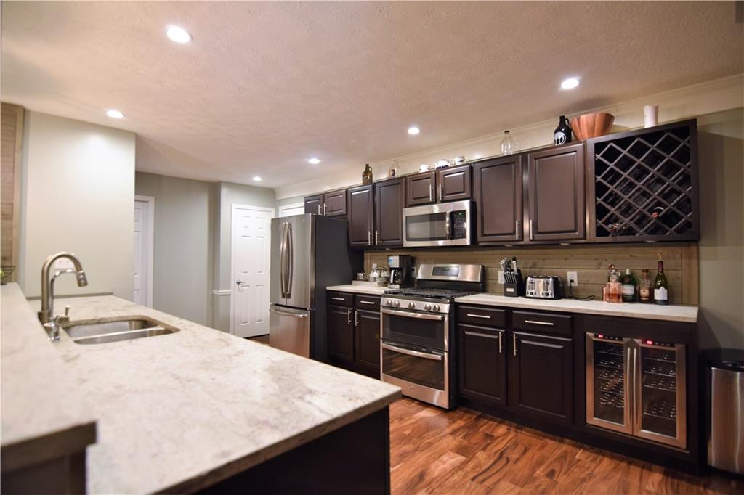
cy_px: 248
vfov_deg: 72.0
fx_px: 341
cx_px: 372
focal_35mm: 16
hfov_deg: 95.0
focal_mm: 11
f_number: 2.8
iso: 800
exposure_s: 1/60
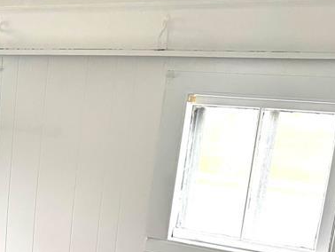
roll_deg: -0.1
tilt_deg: -17.8
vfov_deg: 22.1
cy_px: 227
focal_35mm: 65
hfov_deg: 26.7
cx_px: -59
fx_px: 629
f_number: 1.78
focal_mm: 6.76
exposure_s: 1/60
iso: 500
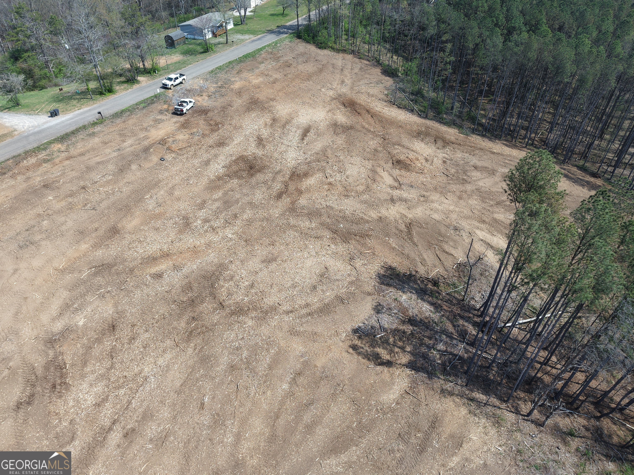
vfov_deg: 56.8
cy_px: 238
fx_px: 440
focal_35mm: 24
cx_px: 317
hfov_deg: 71.6
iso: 100
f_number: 1.8
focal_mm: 8.67
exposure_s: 1/2000
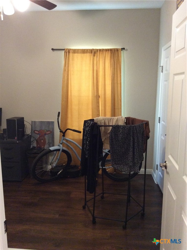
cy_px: 125
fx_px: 231
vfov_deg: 56.9
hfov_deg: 44.0
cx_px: 94
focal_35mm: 32
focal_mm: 3.3
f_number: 2.4
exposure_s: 1/17
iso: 250
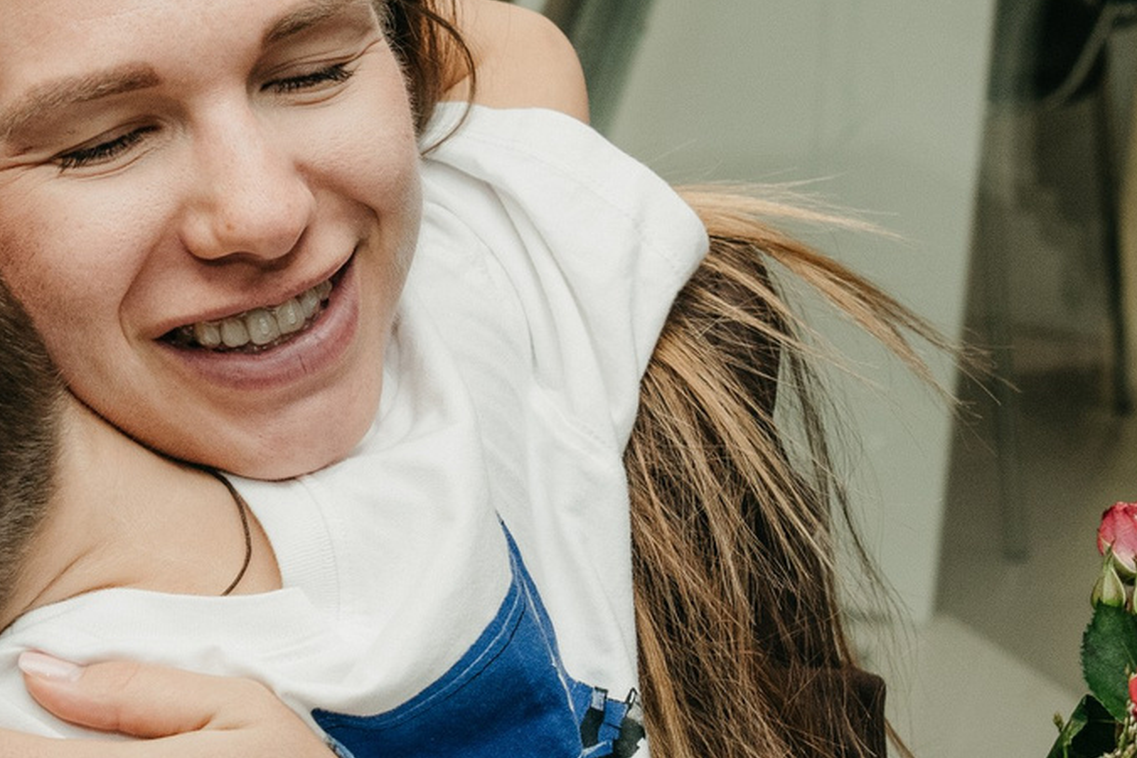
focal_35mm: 110
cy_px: 444
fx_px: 3474
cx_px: 93
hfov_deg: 18.3
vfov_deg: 12.4
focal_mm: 29
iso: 400
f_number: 4.5
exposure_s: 1/160
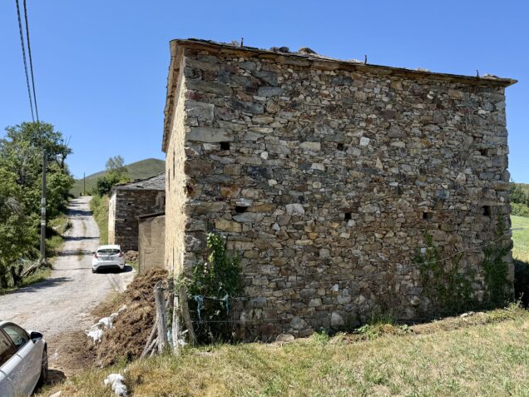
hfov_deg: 61.4
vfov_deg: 48.2
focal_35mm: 29
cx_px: 299
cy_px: 195
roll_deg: +0.6
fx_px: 443
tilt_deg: +4.8
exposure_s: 1/2611
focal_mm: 6.76
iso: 80
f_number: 1.78
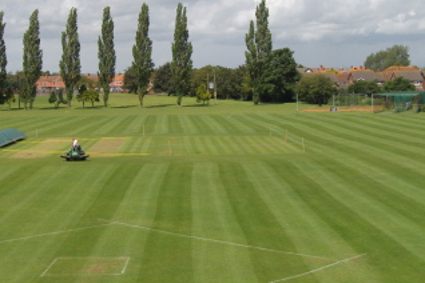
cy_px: 117
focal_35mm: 62
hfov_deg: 32.2
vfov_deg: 21.9
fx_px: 732
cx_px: 162
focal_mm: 6.2
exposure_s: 1/400
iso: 80
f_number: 7
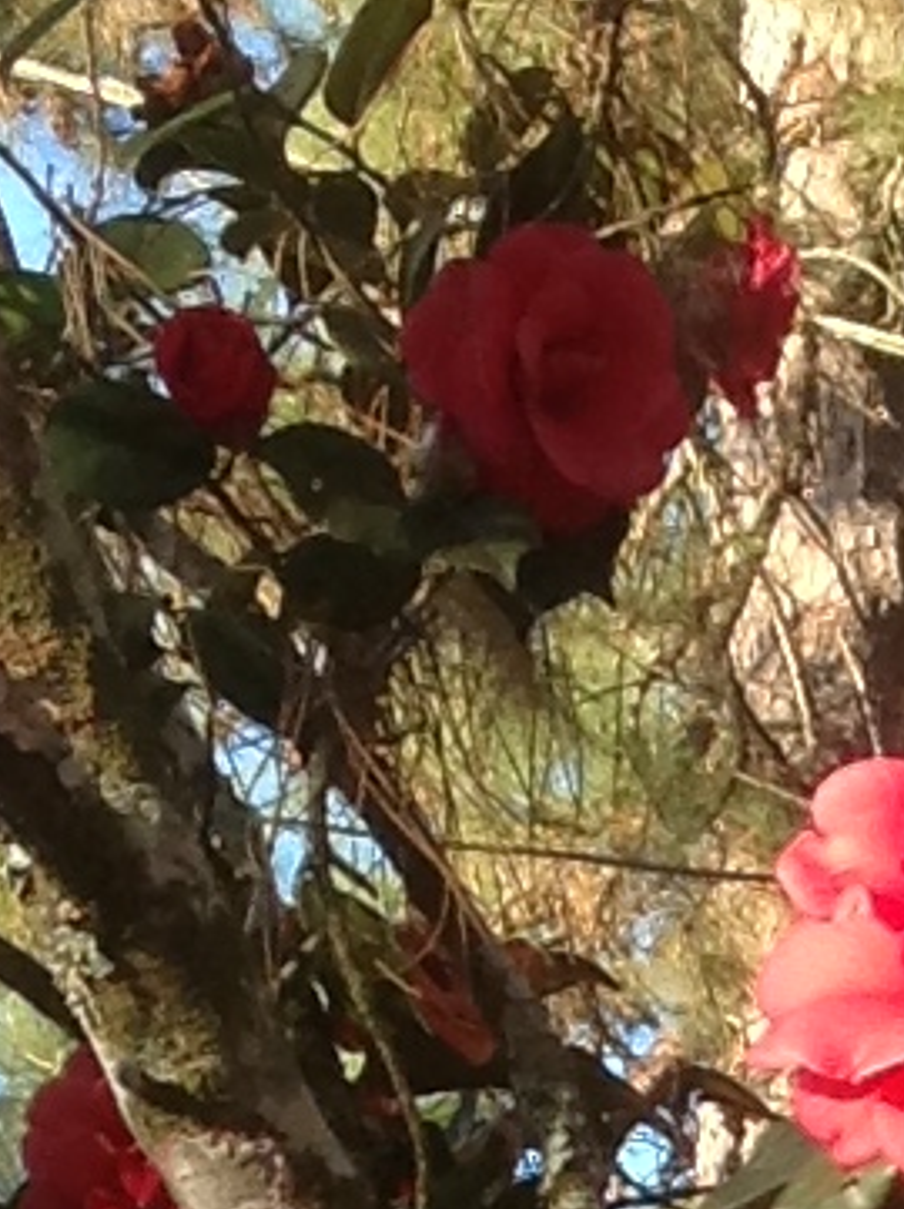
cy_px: 2719
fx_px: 8755
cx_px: 1828
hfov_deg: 5.8
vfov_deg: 7.5
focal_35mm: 251
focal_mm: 4.28
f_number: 2.4
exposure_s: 1/250
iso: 50
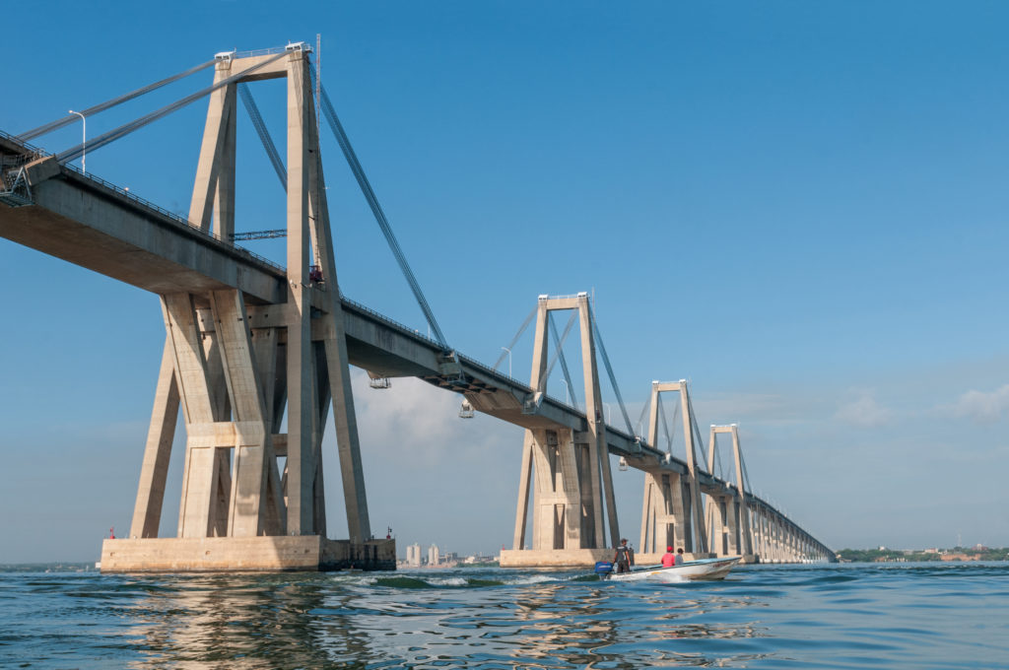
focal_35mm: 46
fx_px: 1302
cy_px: 335
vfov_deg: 28.9
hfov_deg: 42.4
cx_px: 504
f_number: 11
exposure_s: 1/500
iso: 200
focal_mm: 31
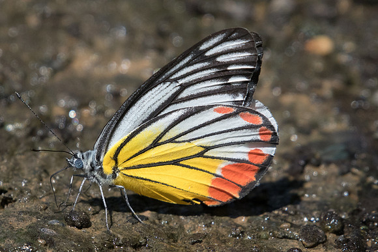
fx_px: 11564
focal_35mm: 1101
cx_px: 174
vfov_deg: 1.2
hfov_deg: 1.9
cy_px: 141
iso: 800
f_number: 7.1
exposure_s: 1/3200
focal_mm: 400
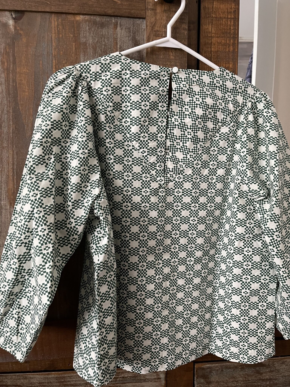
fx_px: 279
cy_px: 194
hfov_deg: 54.9
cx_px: 145
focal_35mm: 25
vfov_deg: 69.4
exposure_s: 1/60
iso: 500
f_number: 1.6
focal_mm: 5.1
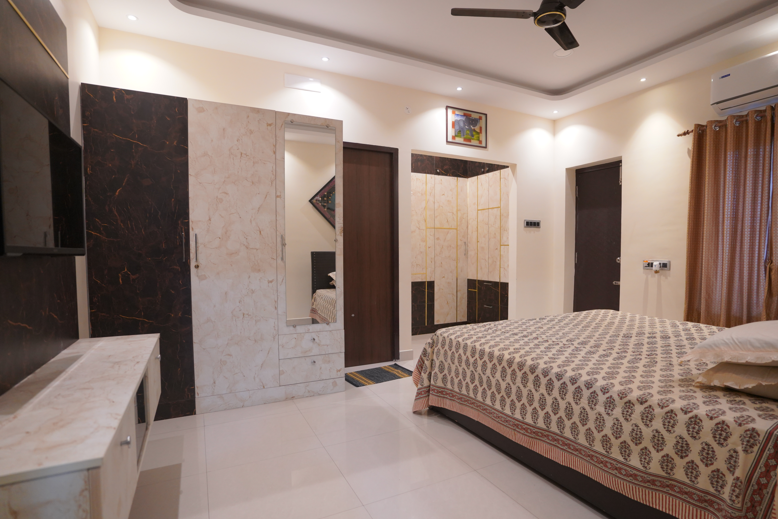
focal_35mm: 18
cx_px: 409
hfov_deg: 89.9
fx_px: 389
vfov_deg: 67.3
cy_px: 272
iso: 2000
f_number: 2.8
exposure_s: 1/100
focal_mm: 17
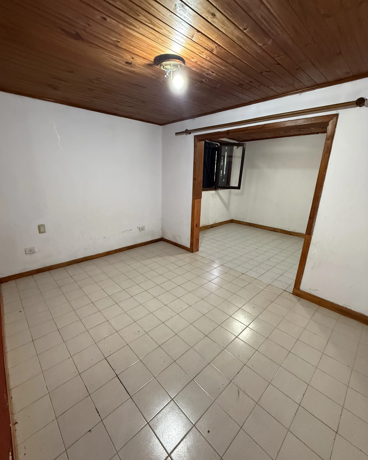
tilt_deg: -16.5
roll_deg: -1.9
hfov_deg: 84.0
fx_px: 204
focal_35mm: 15
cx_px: 180
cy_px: 235
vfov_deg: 96.8
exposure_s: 1/50
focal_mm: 2.22
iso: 640
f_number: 2.2
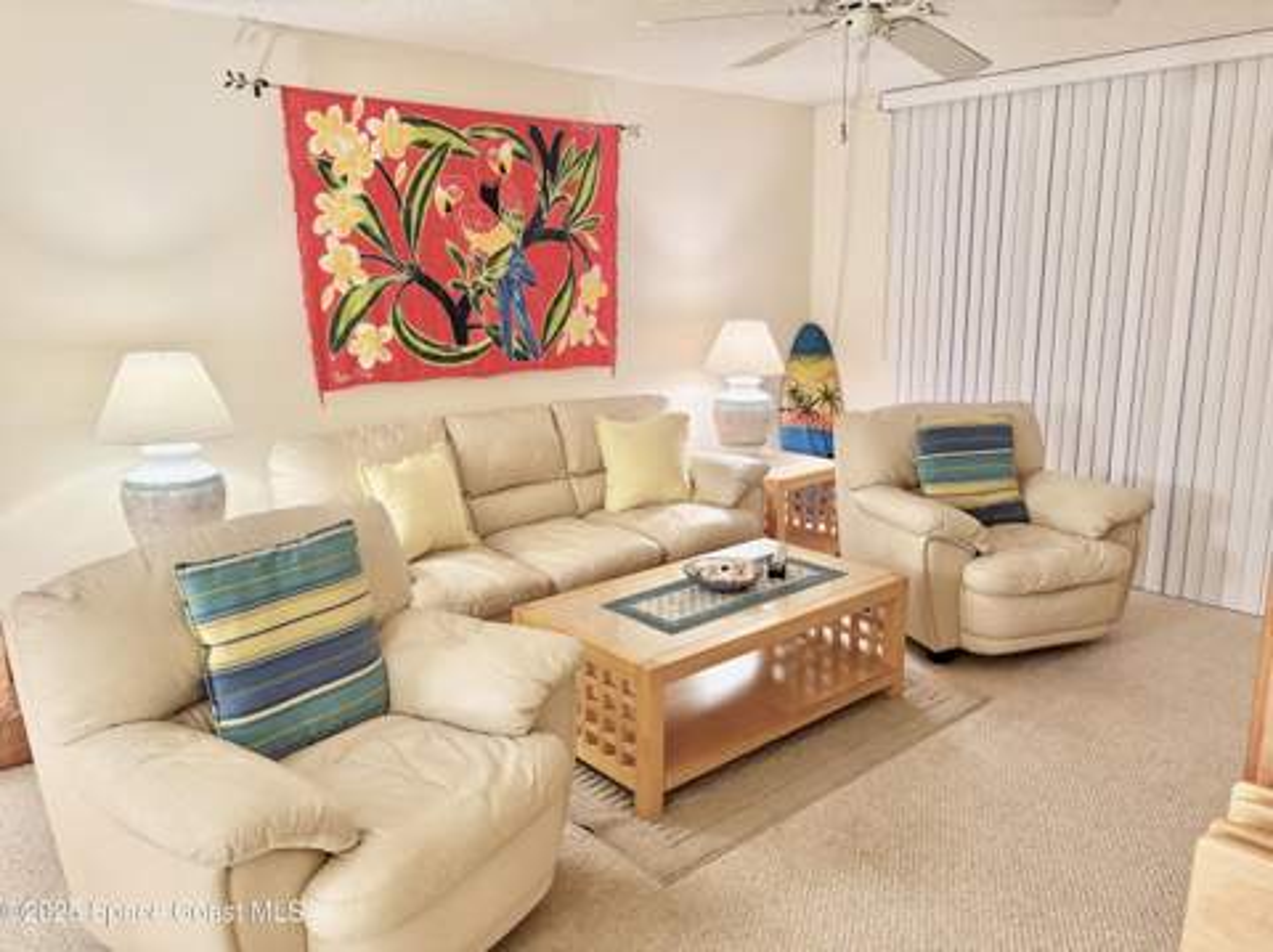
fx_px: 955
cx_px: 636
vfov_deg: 53.0
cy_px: 476
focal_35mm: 26
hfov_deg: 67.4
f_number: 1.6
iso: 250
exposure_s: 1/60
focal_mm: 5.96
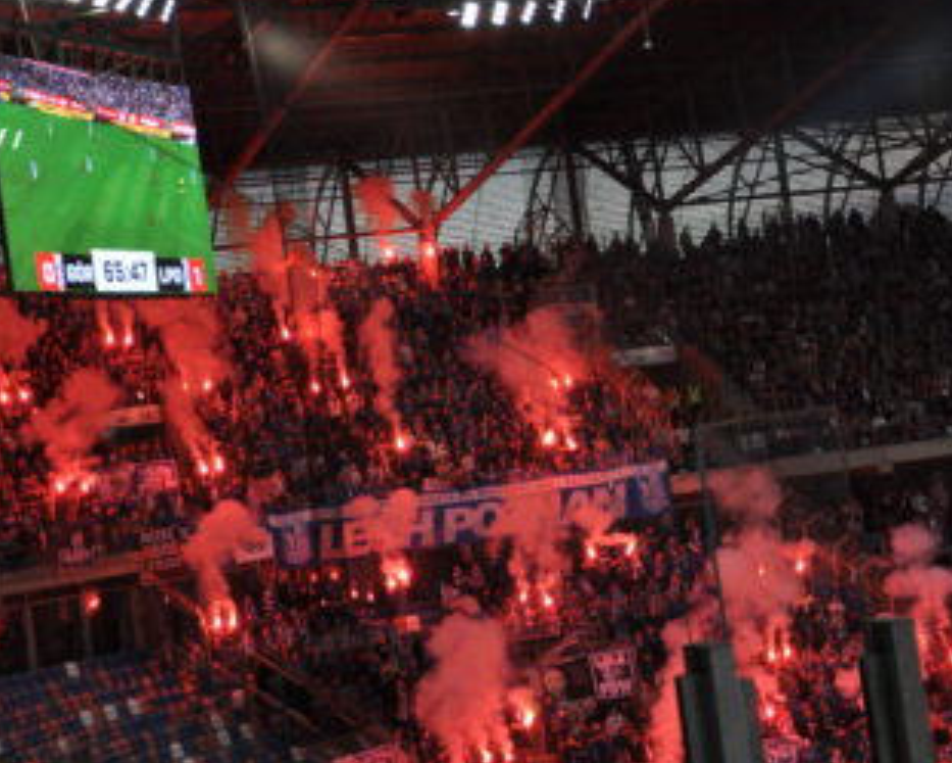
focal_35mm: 90
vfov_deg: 17.1
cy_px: 357
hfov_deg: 21.2
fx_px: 2537
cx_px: 393
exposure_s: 1/250
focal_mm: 34
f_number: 4.2
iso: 250
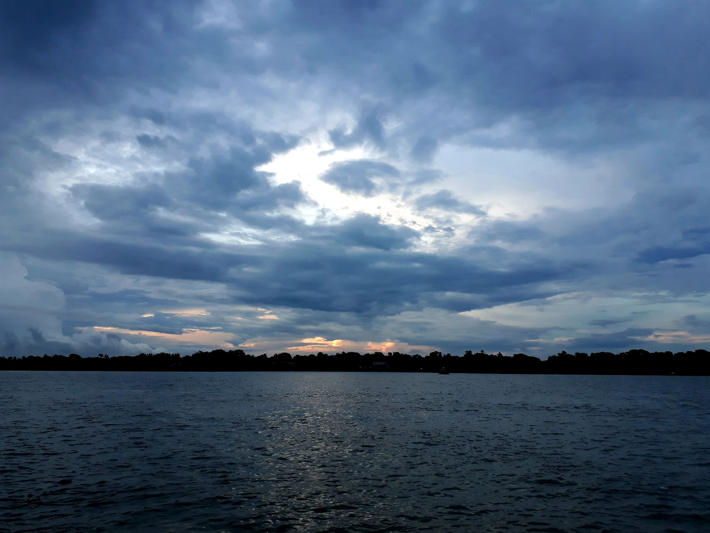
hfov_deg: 65.3
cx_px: 355
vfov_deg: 51.4
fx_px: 554
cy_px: 266
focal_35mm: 27
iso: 50
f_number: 1.9
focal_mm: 3.6
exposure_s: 1/50
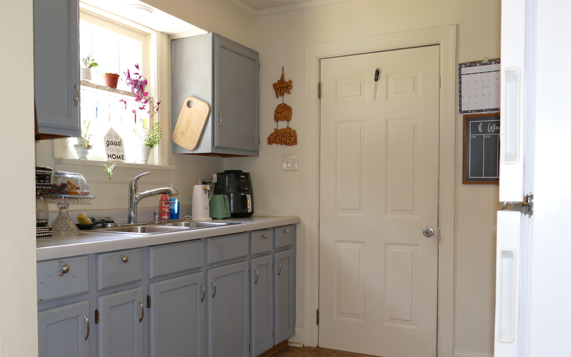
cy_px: 202
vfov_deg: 37.2
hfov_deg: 56.7
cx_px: 279
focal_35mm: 34
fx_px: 529
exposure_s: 1/40
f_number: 3
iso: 250
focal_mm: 10.85
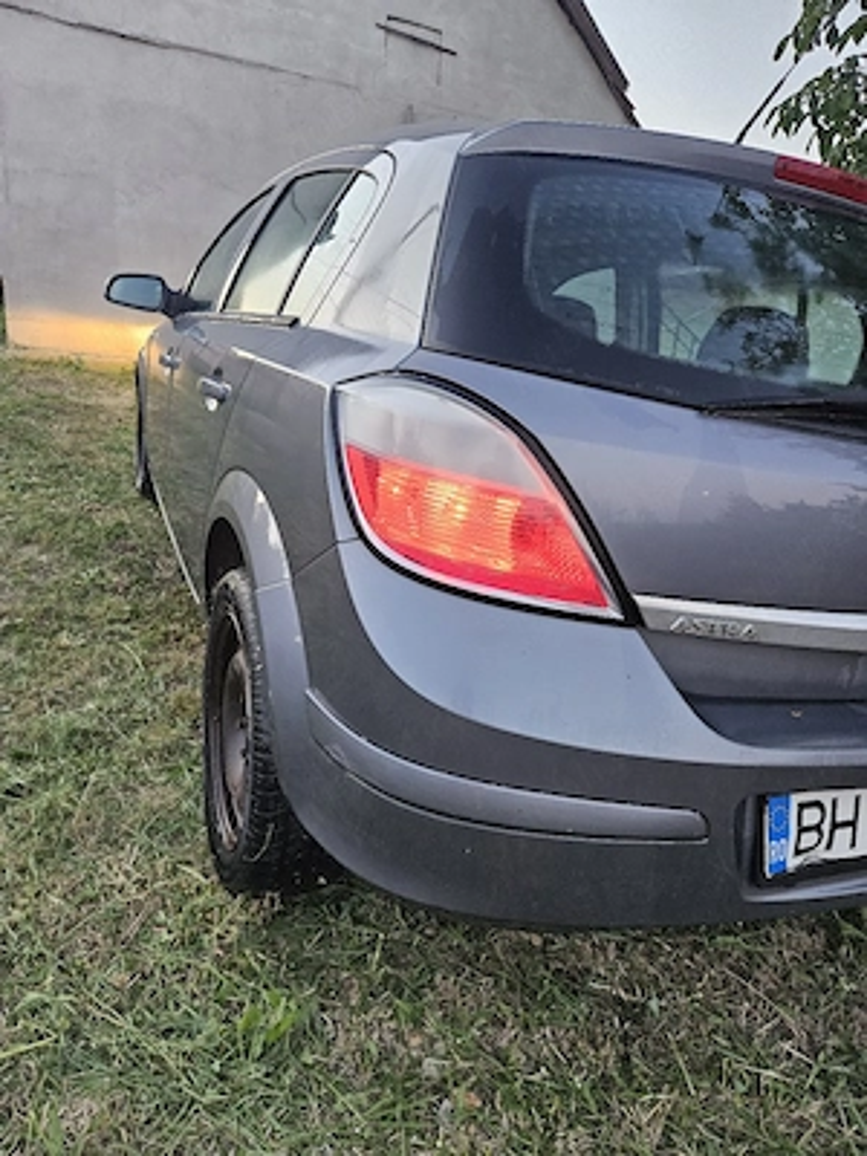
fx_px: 768
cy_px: 578
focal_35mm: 23
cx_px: 434
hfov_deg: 58.9
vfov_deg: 73.9
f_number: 1.8
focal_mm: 5.4
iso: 500
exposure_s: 1/101
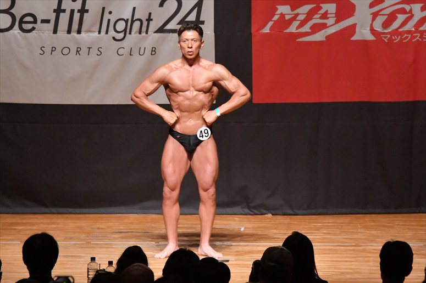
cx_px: 213
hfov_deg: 7.6
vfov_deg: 5.1
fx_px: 3193
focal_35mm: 270
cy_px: 142
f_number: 5.6
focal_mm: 180
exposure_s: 1/400
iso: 12800
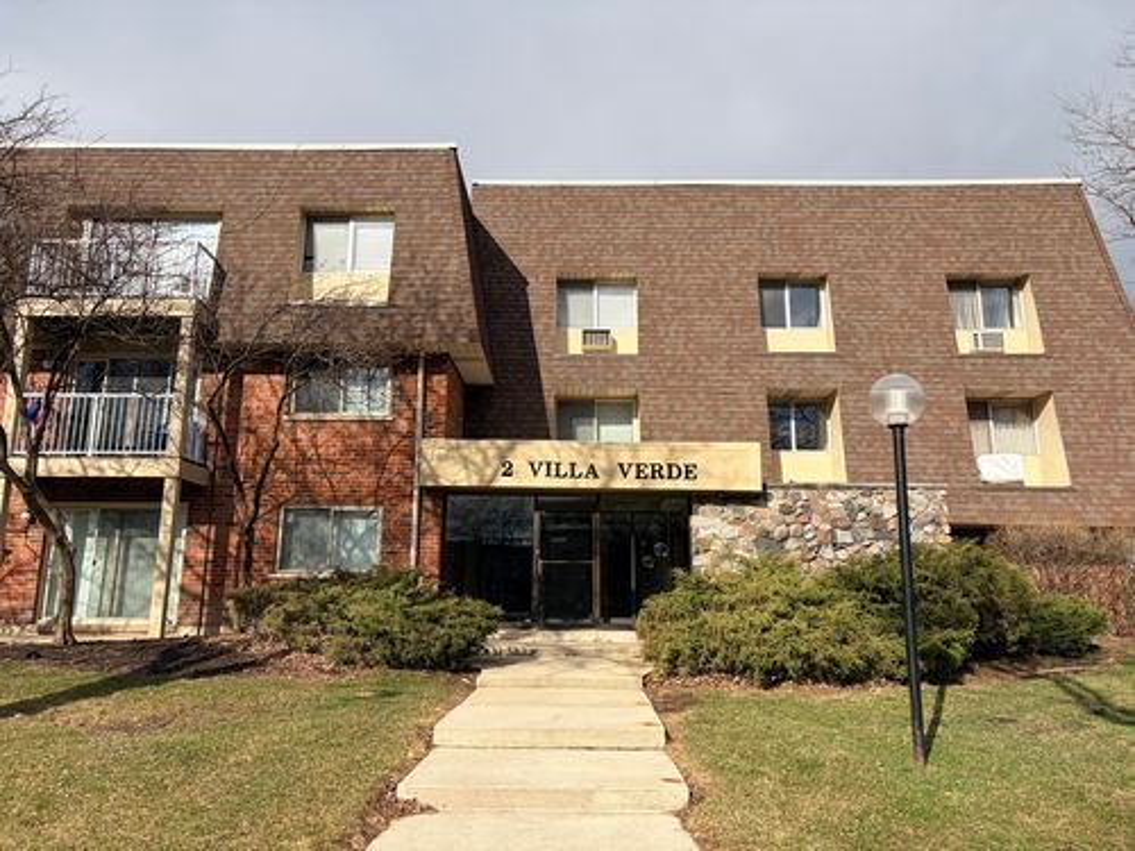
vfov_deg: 53.1
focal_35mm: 26
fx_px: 852
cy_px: 426
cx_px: 568
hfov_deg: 67.3
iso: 64
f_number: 1.6
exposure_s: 1/6329
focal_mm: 5.96
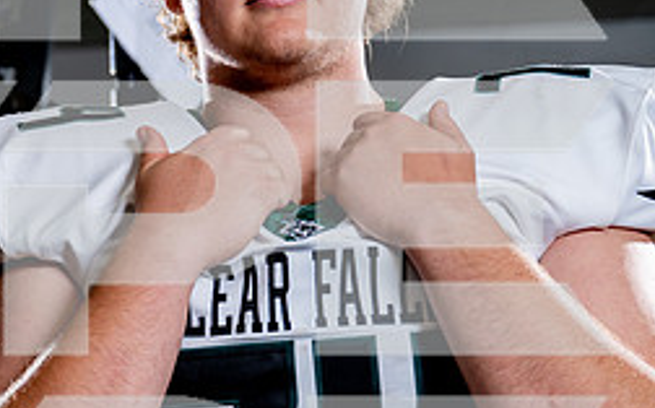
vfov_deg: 9.5
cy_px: 220
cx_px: -47
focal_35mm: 138
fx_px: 2461
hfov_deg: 14.8
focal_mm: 56
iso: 100
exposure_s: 1/250
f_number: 4
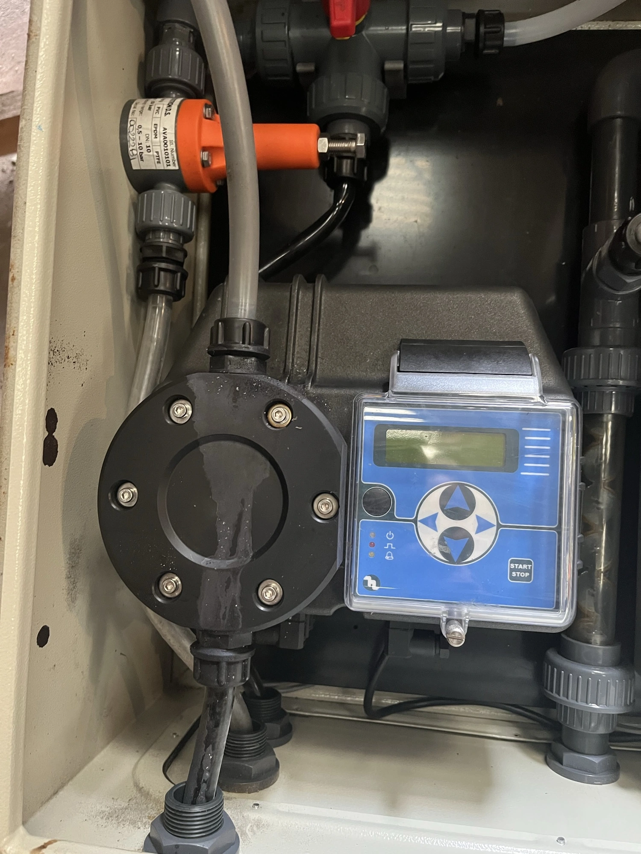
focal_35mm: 26
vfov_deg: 67.3
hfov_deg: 53.1
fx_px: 642
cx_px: 320
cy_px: 427
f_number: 1.6
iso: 500
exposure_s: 1/33
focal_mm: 5.1
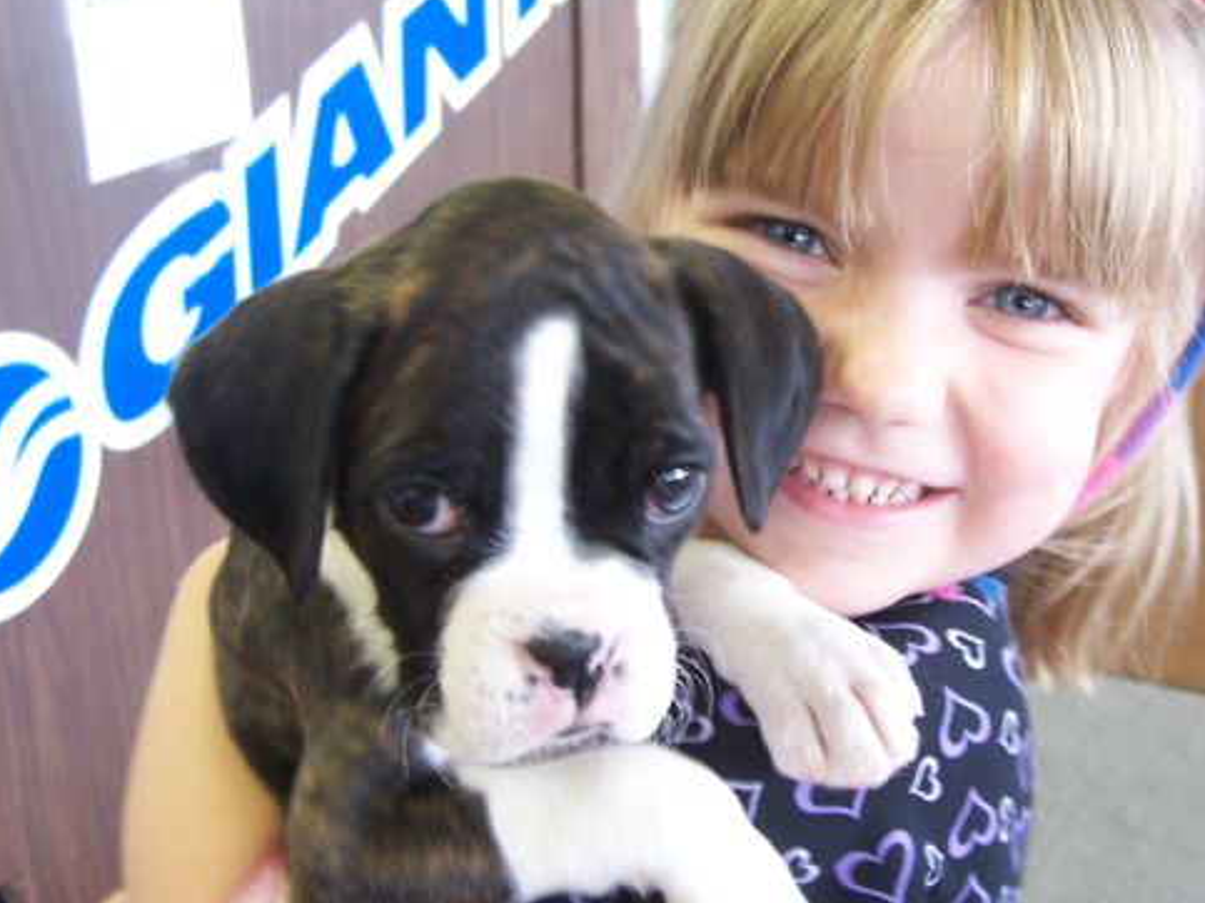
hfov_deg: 35.9
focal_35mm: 53
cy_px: 447
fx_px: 1844
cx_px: 768
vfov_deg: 27.5
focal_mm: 6.7
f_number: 2.8
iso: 140
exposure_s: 1/15
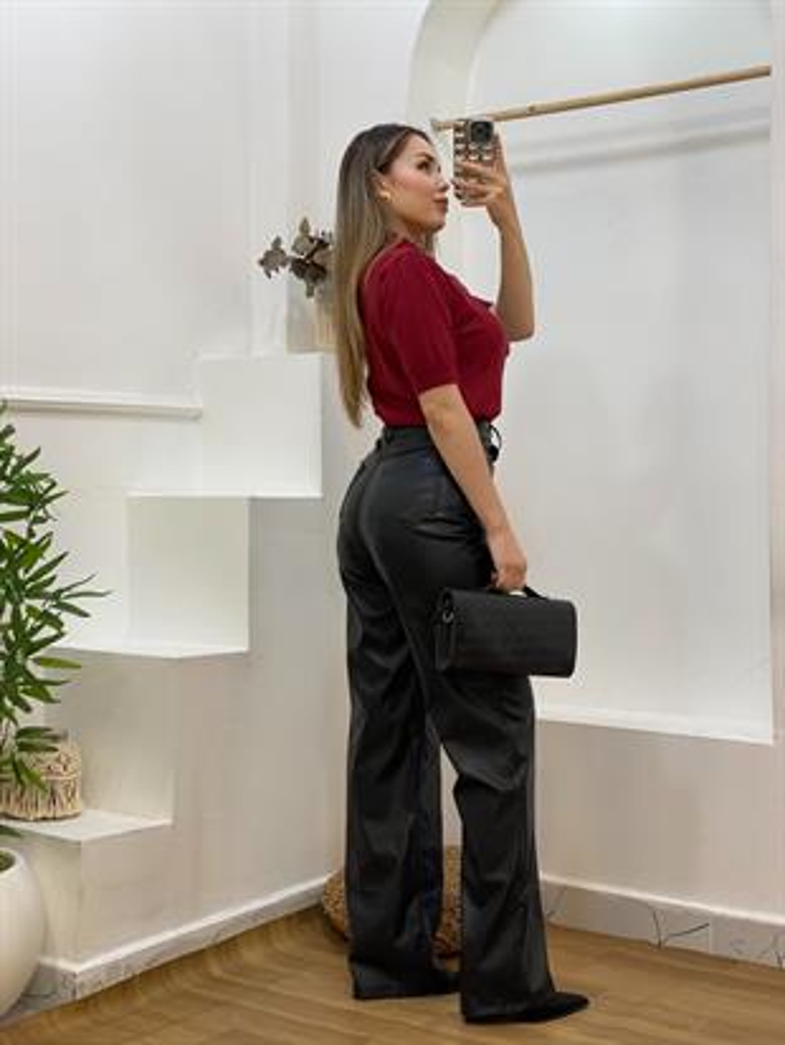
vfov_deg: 36.8
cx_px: 392
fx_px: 1571
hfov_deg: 28.0
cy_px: 522
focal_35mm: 52
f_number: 2
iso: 80
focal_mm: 6
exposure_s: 1/100
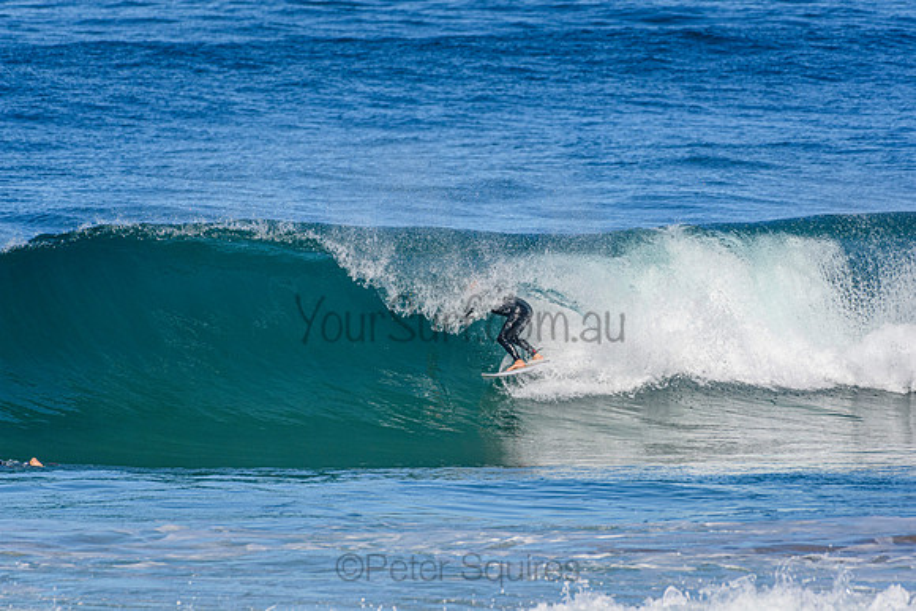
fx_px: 19087
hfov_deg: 2.7
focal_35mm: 750
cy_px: 306
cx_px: 458
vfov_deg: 1.8
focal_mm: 500
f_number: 5.6
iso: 320
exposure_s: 1/2000
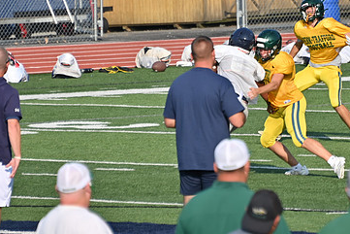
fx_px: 7032
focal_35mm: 723
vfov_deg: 1.9
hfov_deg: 2.9
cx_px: 254
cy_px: 72
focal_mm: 300
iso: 100
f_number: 5.6
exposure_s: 1/640
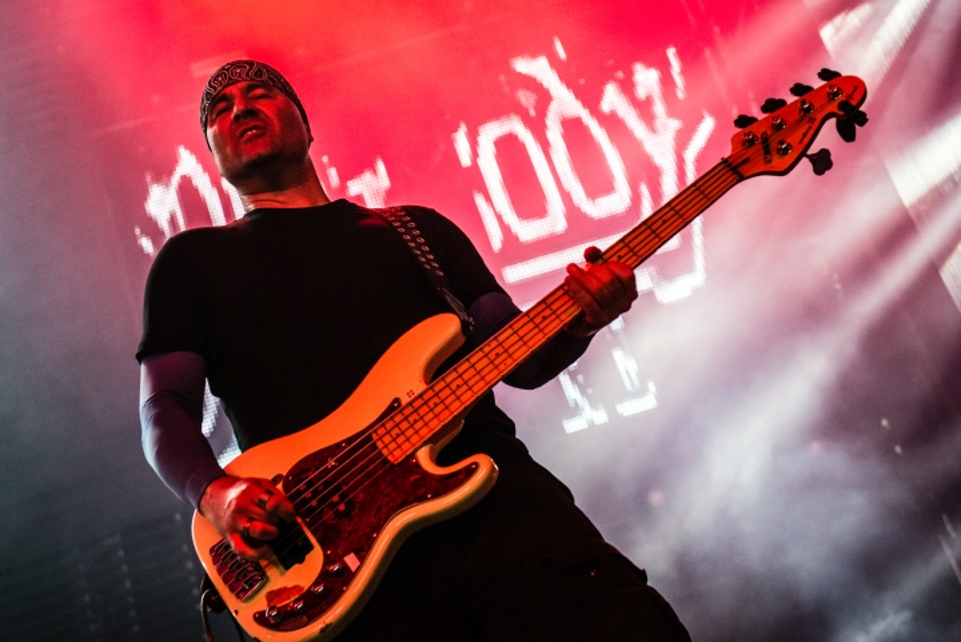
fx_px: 1496
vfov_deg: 24.2
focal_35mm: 56
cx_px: 480
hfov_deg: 35.6
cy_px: 321
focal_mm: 56
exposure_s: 1/160
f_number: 4
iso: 3200
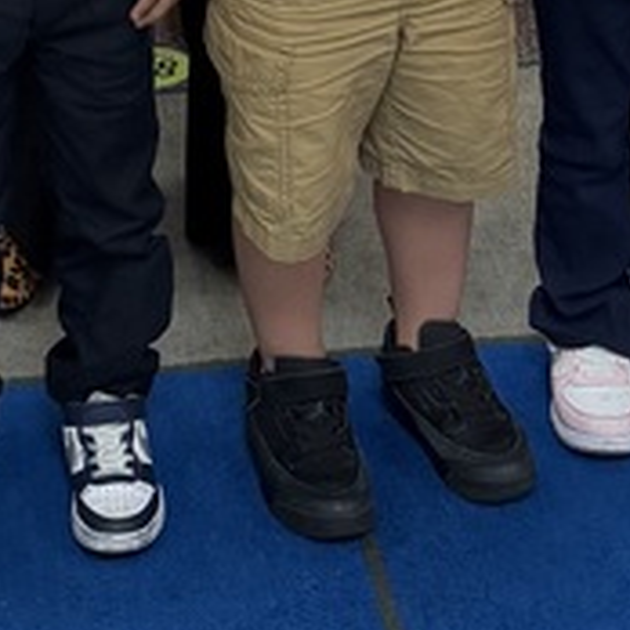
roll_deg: -0.7
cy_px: -793
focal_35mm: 125
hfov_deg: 14.0
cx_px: 268
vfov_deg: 11.8
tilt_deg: -8.1
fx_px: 2574
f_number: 1.78
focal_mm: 6.76
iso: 160
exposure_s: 1/120
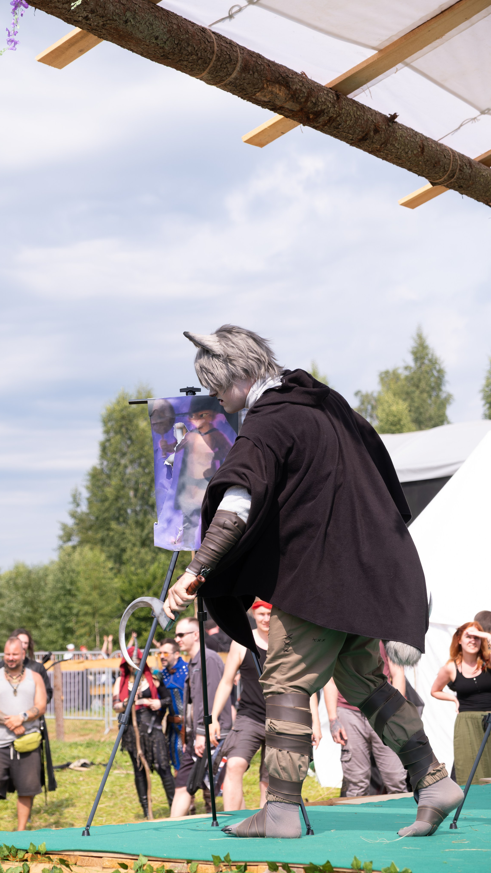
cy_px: 438
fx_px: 1875
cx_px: 201
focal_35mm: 81
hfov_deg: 14.9
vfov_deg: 26.2
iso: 200
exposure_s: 1/1250
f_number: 4
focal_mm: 51.6
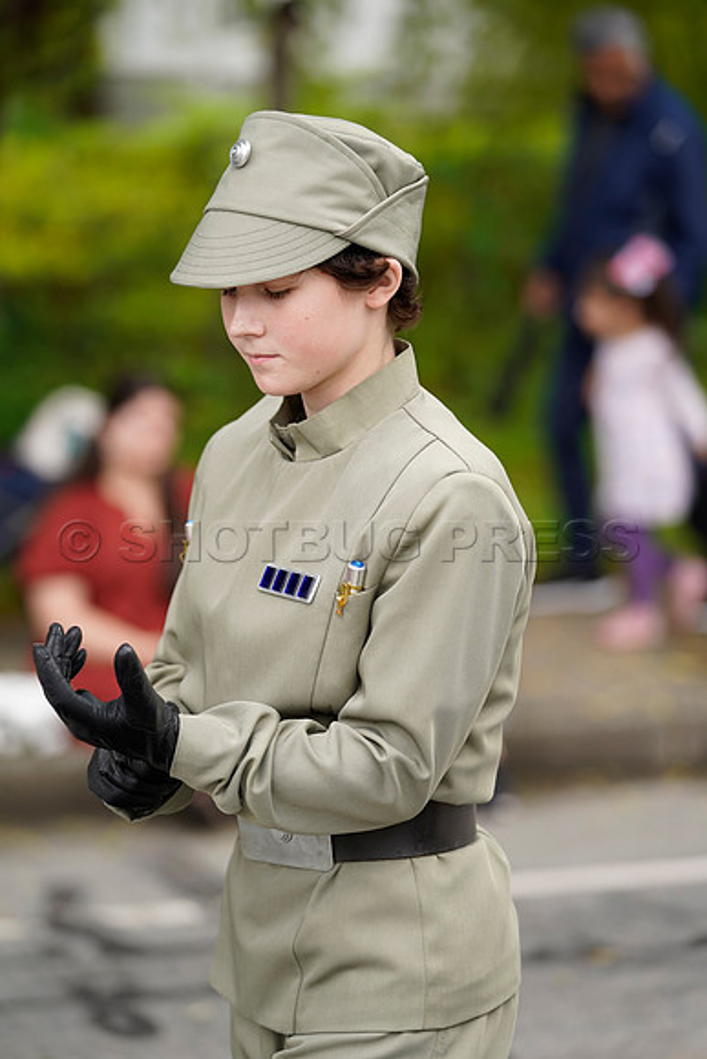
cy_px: 530
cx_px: 354
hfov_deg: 11.0
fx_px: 3680
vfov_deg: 16.4
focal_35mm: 125
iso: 320
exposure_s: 1/400
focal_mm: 125
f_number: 3.2
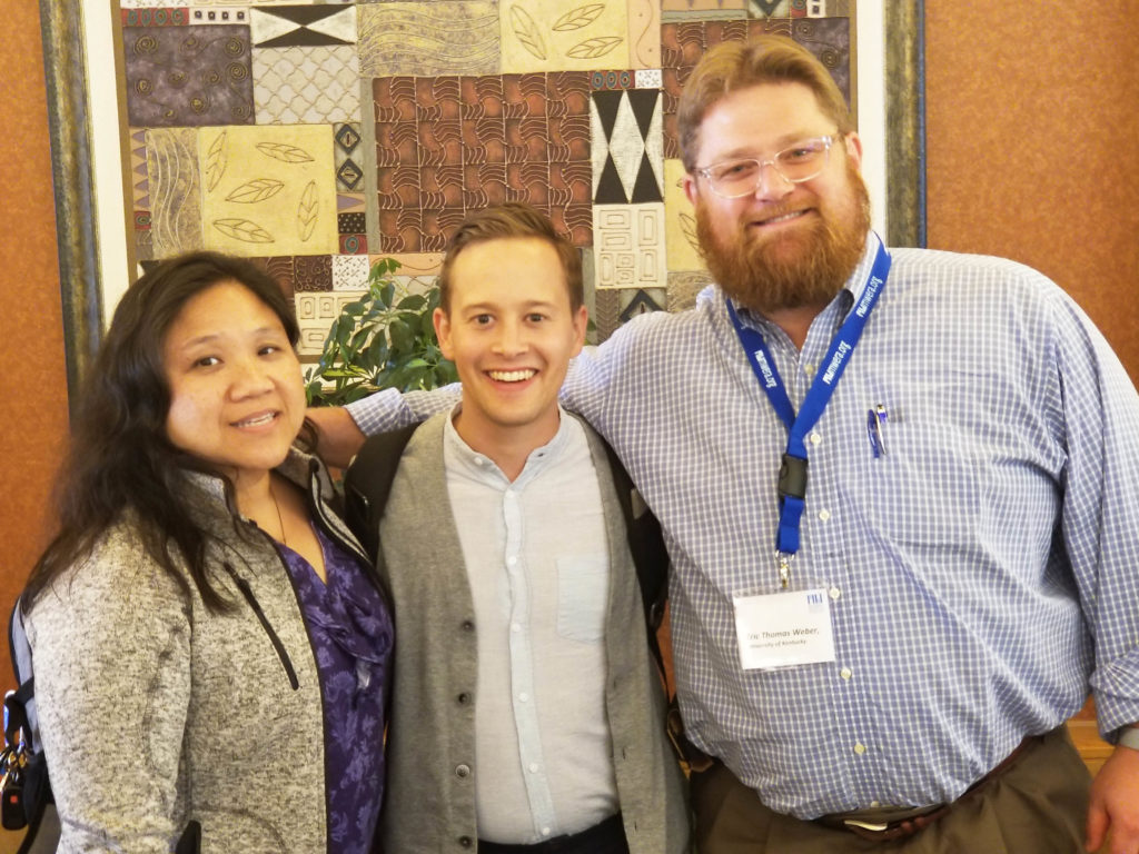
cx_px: 570
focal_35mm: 52
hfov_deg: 36.8
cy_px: 427
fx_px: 1711
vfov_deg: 28.0
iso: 160
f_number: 2.4
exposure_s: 1/17
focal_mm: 6
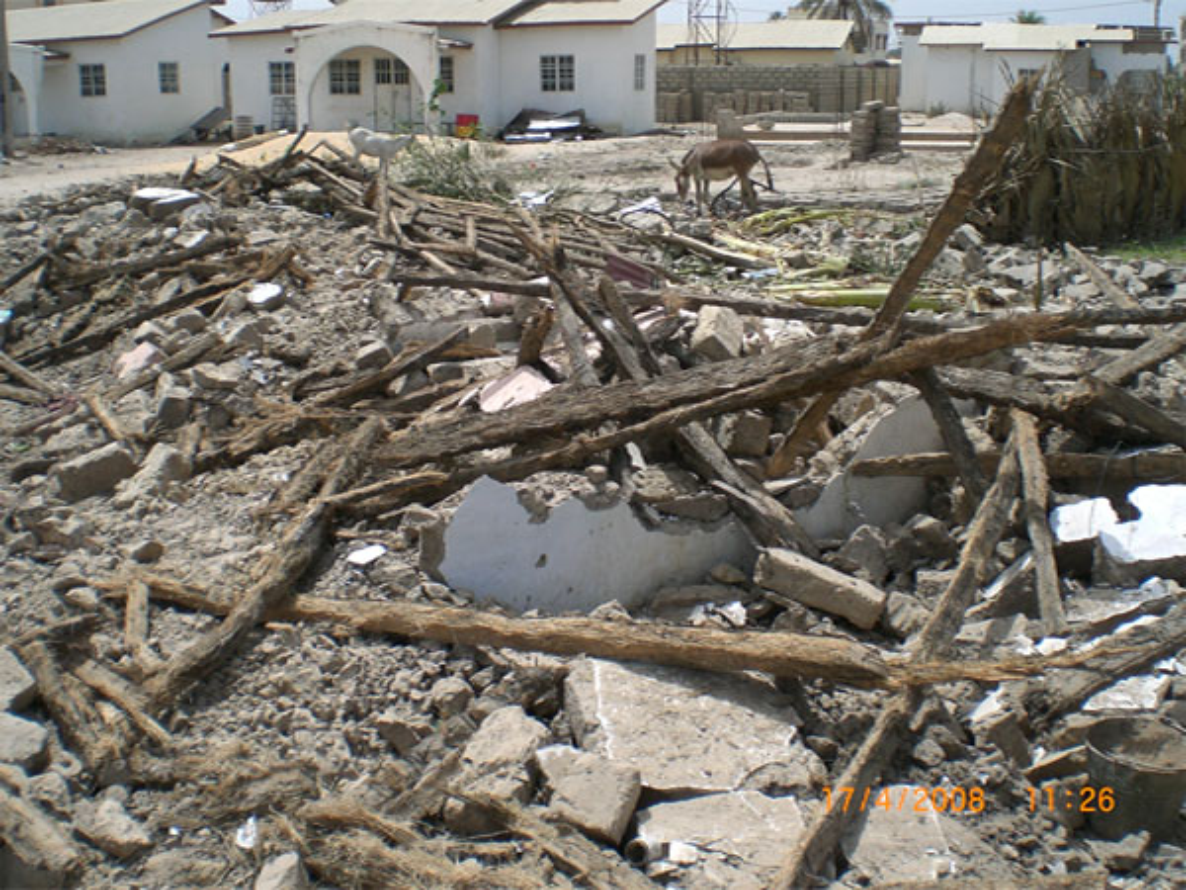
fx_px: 1302
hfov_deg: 49.0
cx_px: 593
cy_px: 445
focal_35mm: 38
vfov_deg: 37.7
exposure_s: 1/500
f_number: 4.4
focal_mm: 6.3
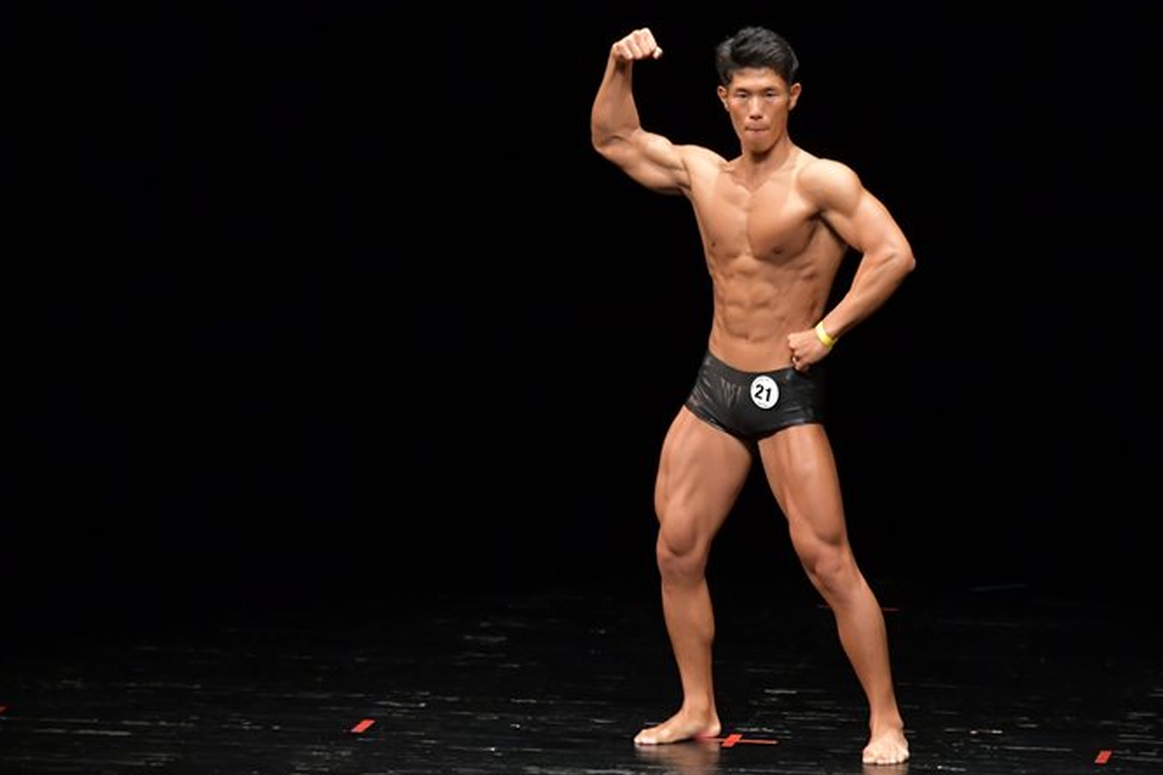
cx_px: 668
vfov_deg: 4.4
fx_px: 10143
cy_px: 332
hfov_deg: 6.6
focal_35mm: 314
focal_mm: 180
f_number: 5.6
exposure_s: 1/400
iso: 4000
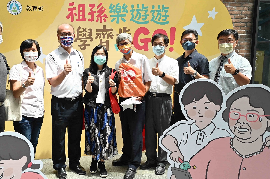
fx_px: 225
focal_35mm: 30
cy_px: 86
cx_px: 110
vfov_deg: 43.5
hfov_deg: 61.5
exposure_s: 1/200
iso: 1250
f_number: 5
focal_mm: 24
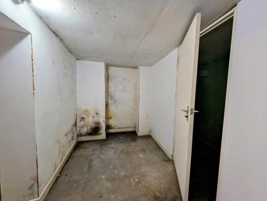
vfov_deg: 94.7
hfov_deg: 110.4
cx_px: 134
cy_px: 100
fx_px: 93
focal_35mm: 12
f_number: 1.95
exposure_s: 1/25
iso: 66
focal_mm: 2.23
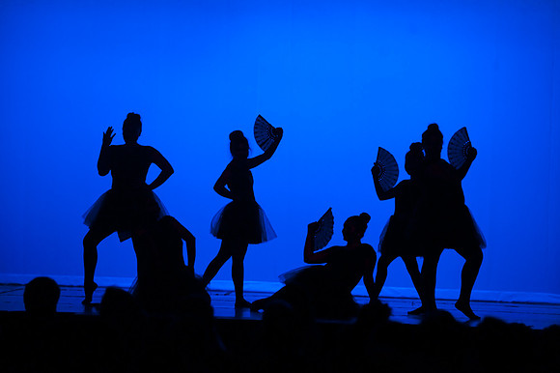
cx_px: 280
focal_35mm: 135
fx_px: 2099
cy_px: 186
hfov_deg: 15.2
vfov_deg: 10.1
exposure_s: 1/200
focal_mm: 135
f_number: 2.8
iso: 3200
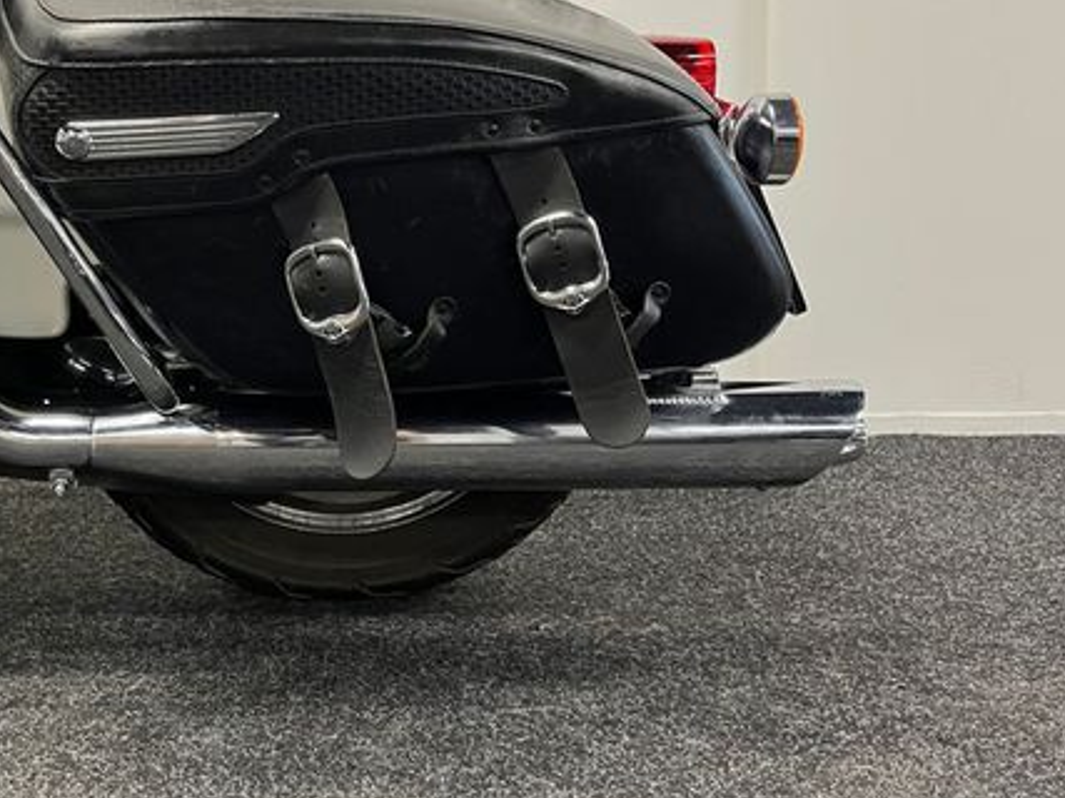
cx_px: 332
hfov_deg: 46.9
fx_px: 1200
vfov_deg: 36.4
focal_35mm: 39
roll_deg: -0.1
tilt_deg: -3.2
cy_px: 257
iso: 250
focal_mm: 5.1
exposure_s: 1/50
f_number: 1.6
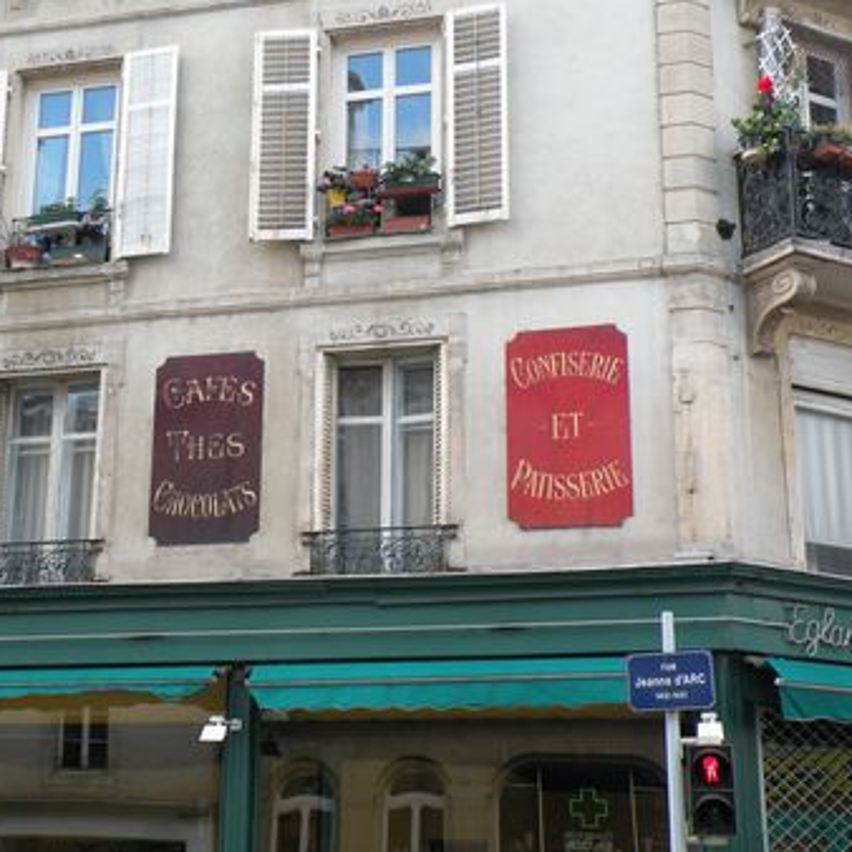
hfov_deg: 30.5
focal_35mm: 56
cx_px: 348
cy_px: 435
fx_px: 1559
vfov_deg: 30.6
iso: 64
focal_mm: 7.4
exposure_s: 1/86.3
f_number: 4
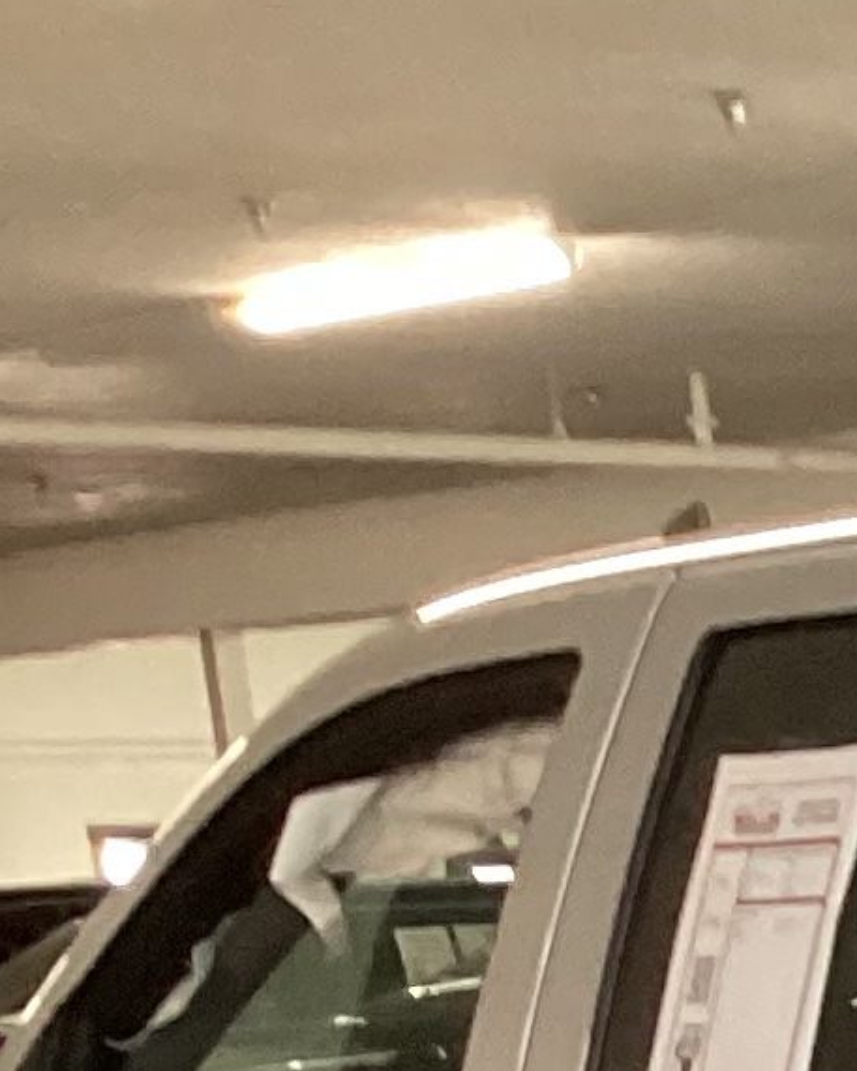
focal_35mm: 173
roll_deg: +1.1
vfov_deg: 10.2
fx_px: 5483
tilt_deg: -15.2
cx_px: 3057
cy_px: 2213
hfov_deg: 7.3
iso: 100
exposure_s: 1/50
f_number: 2.4
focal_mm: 3.3
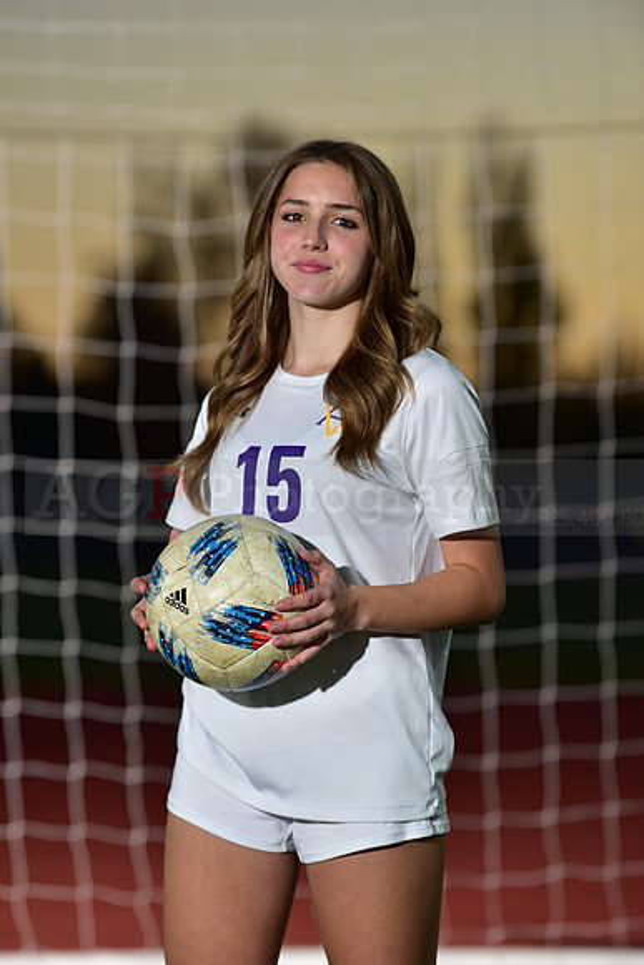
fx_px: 5363
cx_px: 322
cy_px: 482
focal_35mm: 200
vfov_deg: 10.3
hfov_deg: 6.9
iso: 250
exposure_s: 1/200
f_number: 4.5
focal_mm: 200
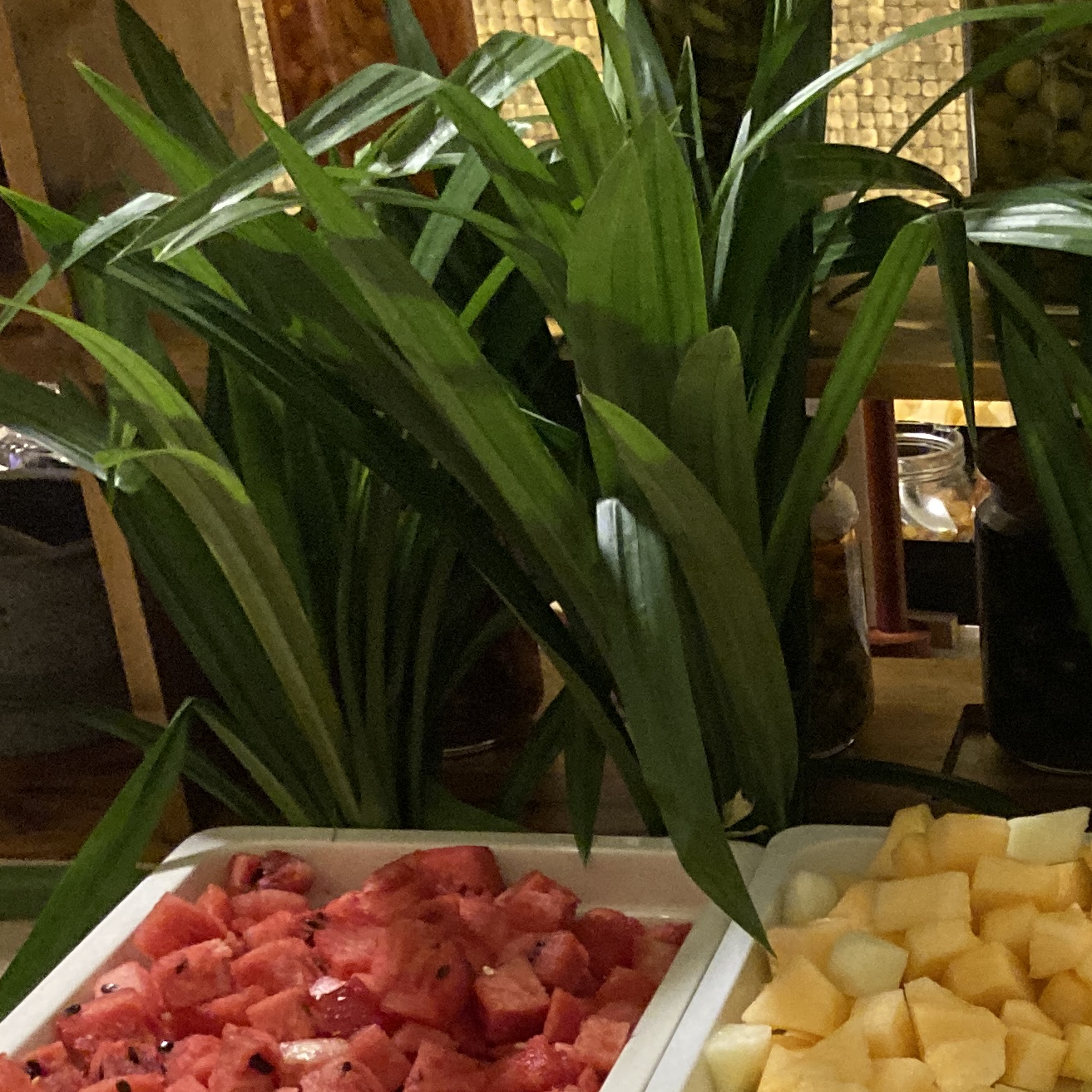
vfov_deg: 21.6
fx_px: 2712
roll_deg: +0.4
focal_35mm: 76
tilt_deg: -32.1
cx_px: 1356
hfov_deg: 21.0
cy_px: 1200
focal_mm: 3.99
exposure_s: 1/33
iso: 320
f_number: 1.8
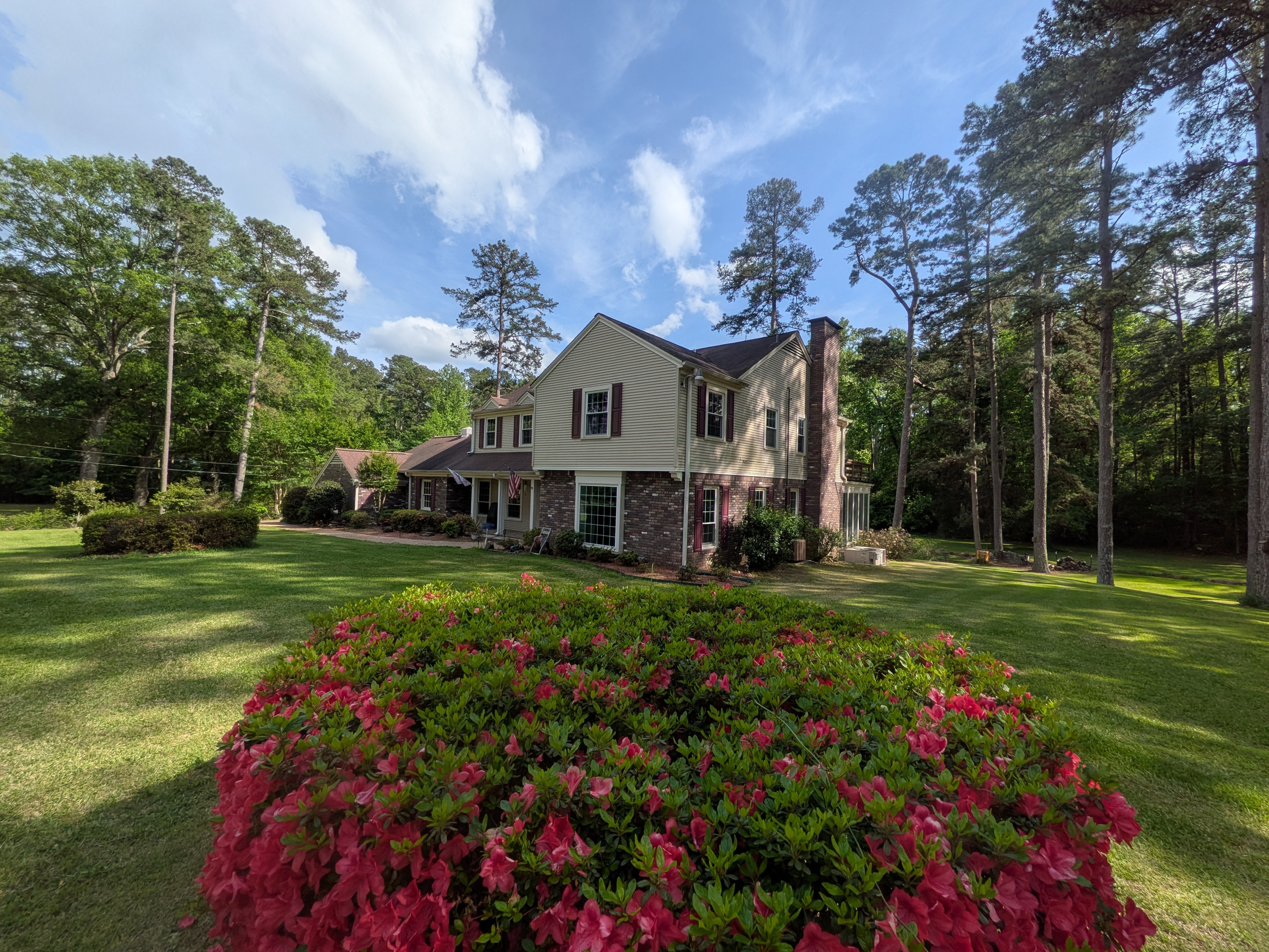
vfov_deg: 85.7
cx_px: 634
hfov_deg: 102.1
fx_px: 513
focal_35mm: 14
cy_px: 476
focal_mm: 1.85
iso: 50
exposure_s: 1/1605
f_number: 2.2
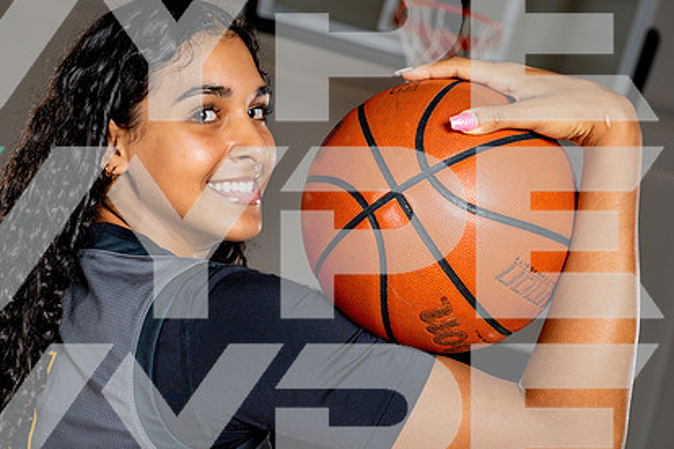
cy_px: 233
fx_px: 1310
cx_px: 249
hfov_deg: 28.7
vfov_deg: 19.5
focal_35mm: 70
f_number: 5.6
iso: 200
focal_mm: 50
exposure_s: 1/250
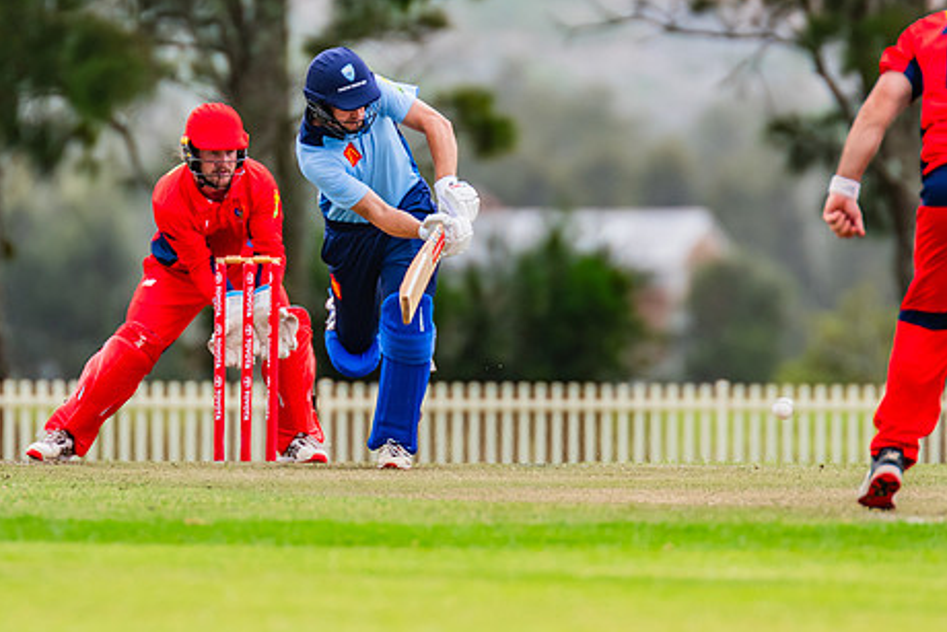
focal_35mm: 986
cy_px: 159
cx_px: 348
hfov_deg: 2.1
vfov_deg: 1.4
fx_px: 25944
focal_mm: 600
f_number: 6.3
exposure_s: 1/1250
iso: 800
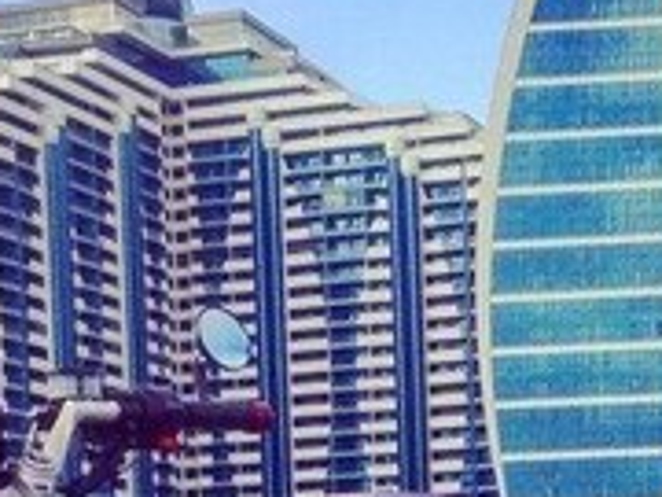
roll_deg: +0.8
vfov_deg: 11.8
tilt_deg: +0.8
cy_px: 683
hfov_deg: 16.2
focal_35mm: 121
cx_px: 511
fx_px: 2314
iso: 50
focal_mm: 4.12
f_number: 2.4
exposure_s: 1/521
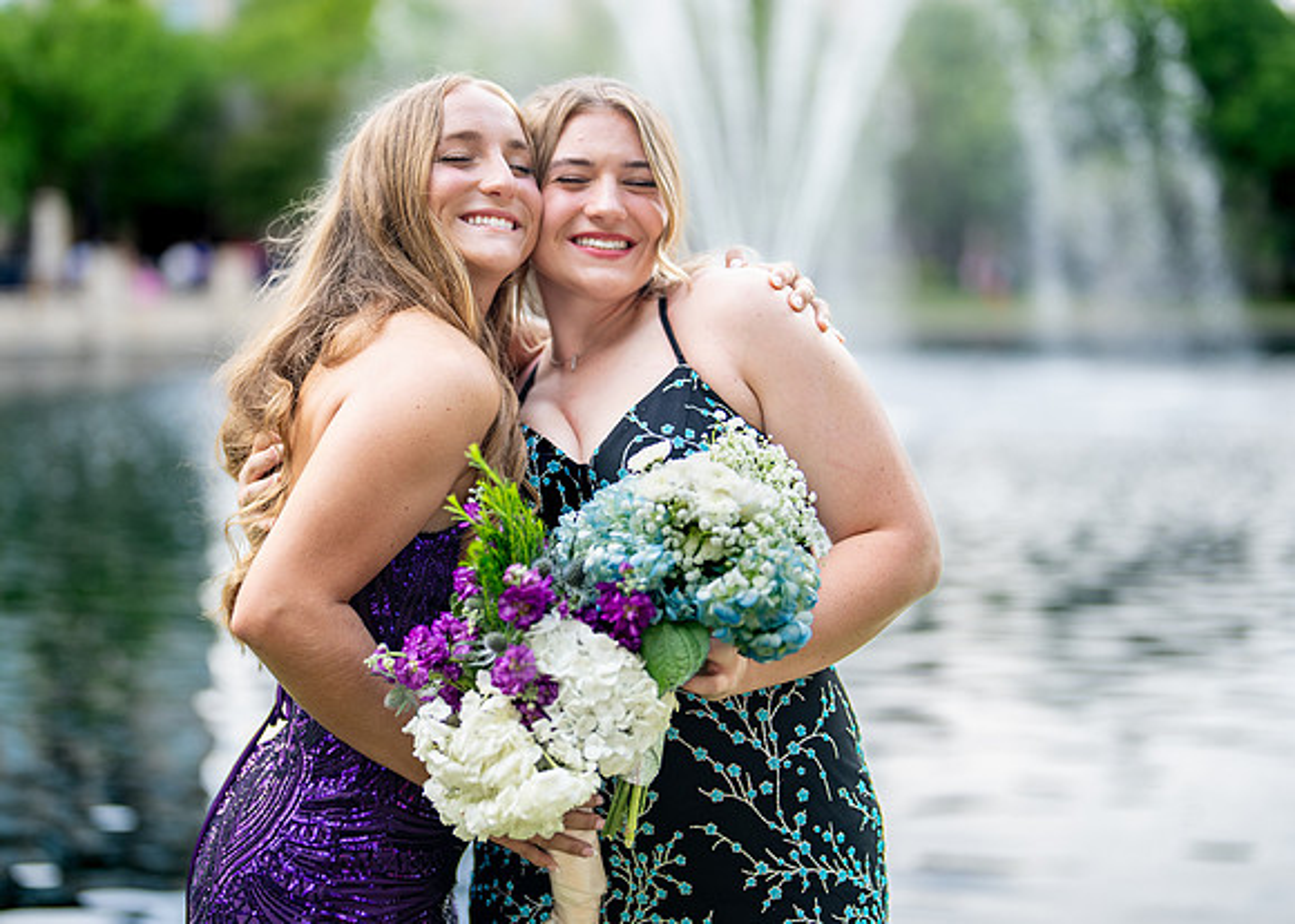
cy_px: 409
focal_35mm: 61
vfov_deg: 23.3
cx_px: 598
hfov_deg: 32.2
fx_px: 2239
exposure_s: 1/800
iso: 160
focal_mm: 50
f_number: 1.2
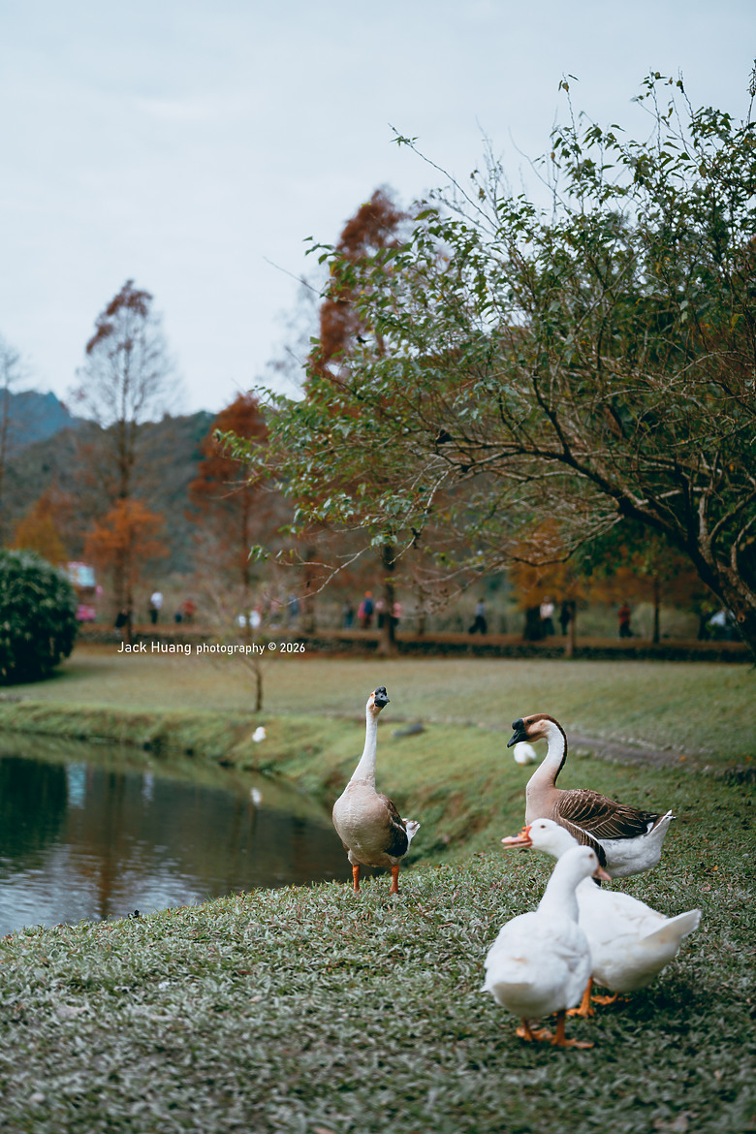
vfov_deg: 39.6
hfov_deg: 27.0
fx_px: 1575
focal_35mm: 50
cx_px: 378
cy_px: 567
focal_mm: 50
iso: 125
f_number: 1.8
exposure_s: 1/5000
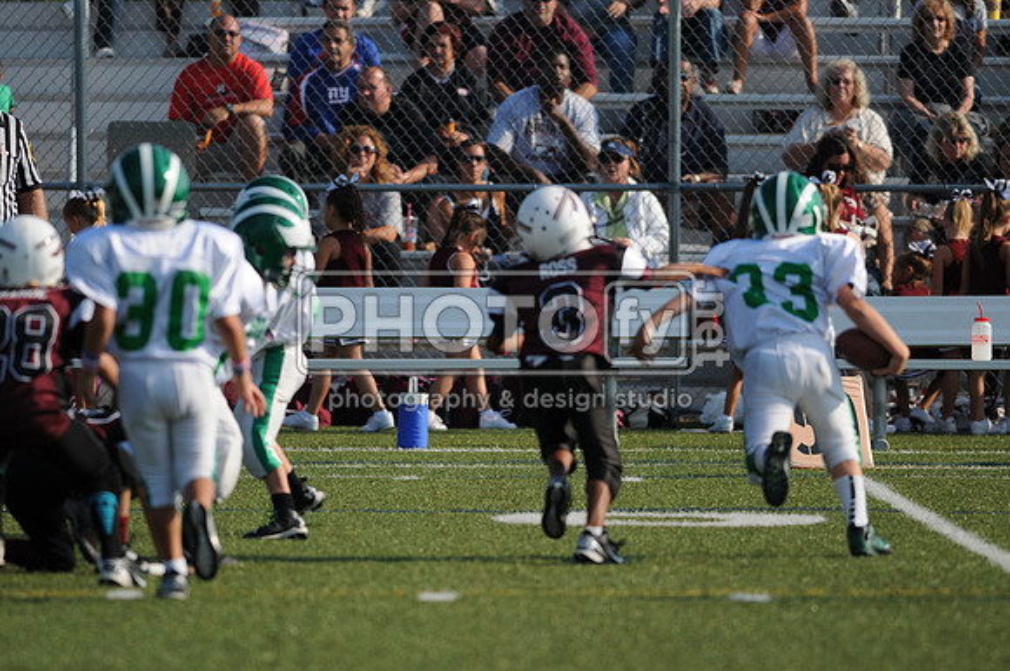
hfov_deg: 4.6
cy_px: 336
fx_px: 12607
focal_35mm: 450
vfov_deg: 3.0
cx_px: 505
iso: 200
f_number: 4
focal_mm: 300
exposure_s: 1/2000
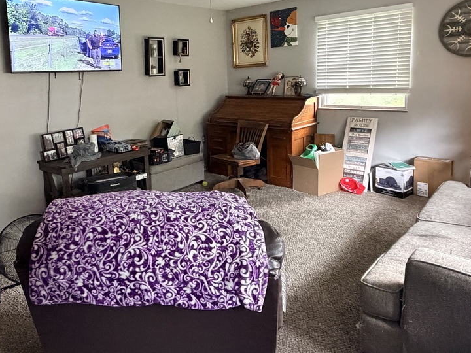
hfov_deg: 62.7
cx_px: 183
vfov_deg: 49.1
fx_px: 381
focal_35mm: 28
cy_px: 126
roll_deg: +3.0
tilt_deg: -6.3
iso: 800
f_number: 2.2
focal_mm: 2.22
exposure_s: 1/60
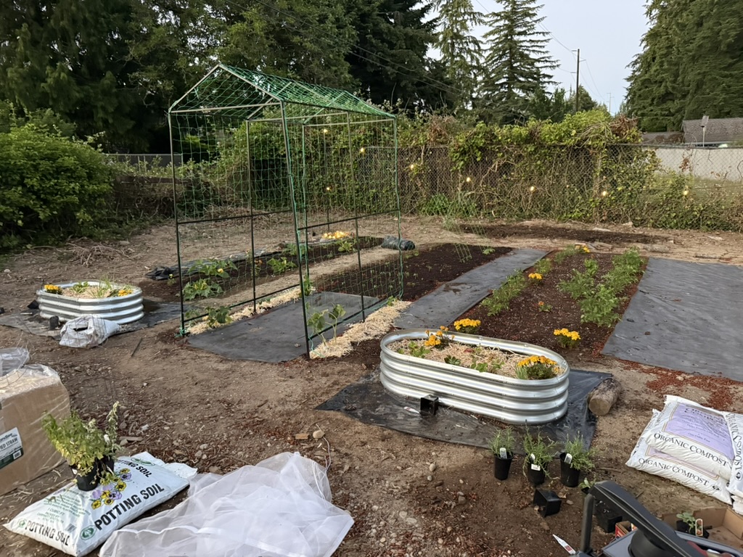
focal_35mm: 24
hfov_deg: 71.6
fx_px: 515
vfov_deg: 56.8
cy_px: 278
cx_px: 372
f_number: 1.78
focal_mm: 6.76
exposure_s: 1/38
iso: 1000
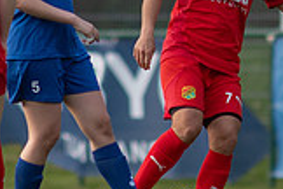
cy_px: -11
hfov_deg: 1.0
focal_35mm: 2149
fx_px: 16892
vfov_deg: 0.6
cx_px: 241
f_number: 3.2
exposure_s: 1/1600
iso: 280
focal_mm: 300
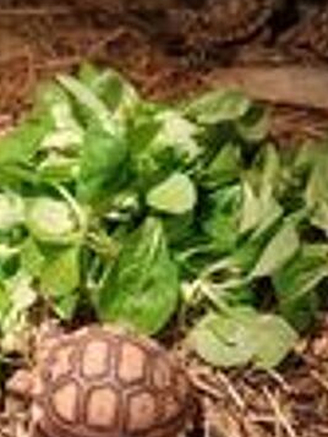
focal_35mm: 43
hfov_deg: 33.2
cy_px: 307
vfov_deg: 42.9
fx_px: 543
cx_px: 99
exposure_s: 1/100
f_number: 1.7
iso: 500
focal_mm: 5.24
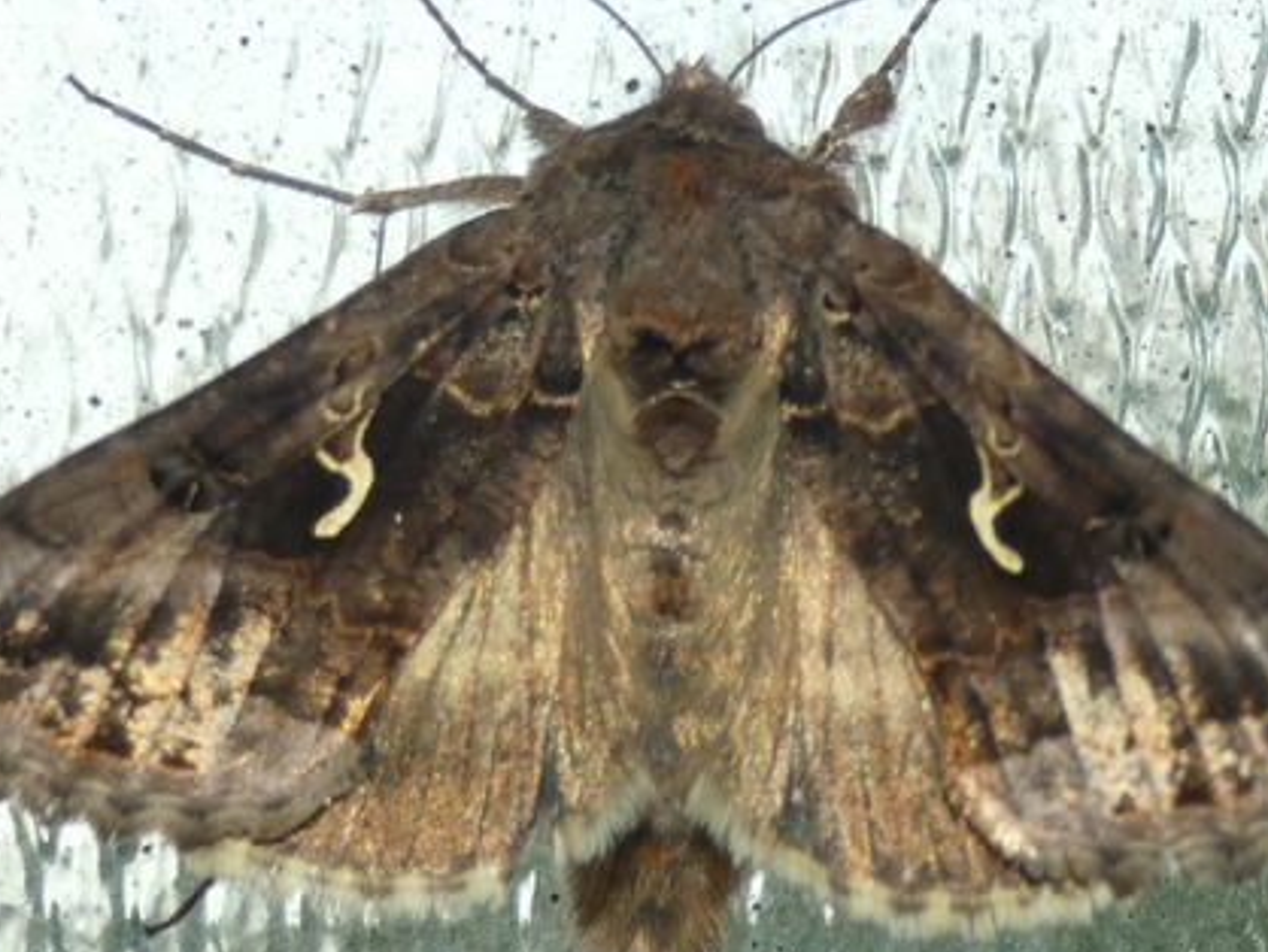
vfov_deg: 7.3
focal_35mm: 204
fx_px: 7477
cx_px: 663
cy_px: 482
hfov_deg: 9.7
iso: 80
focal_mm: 17.9
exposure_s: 1/80
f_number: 4.8
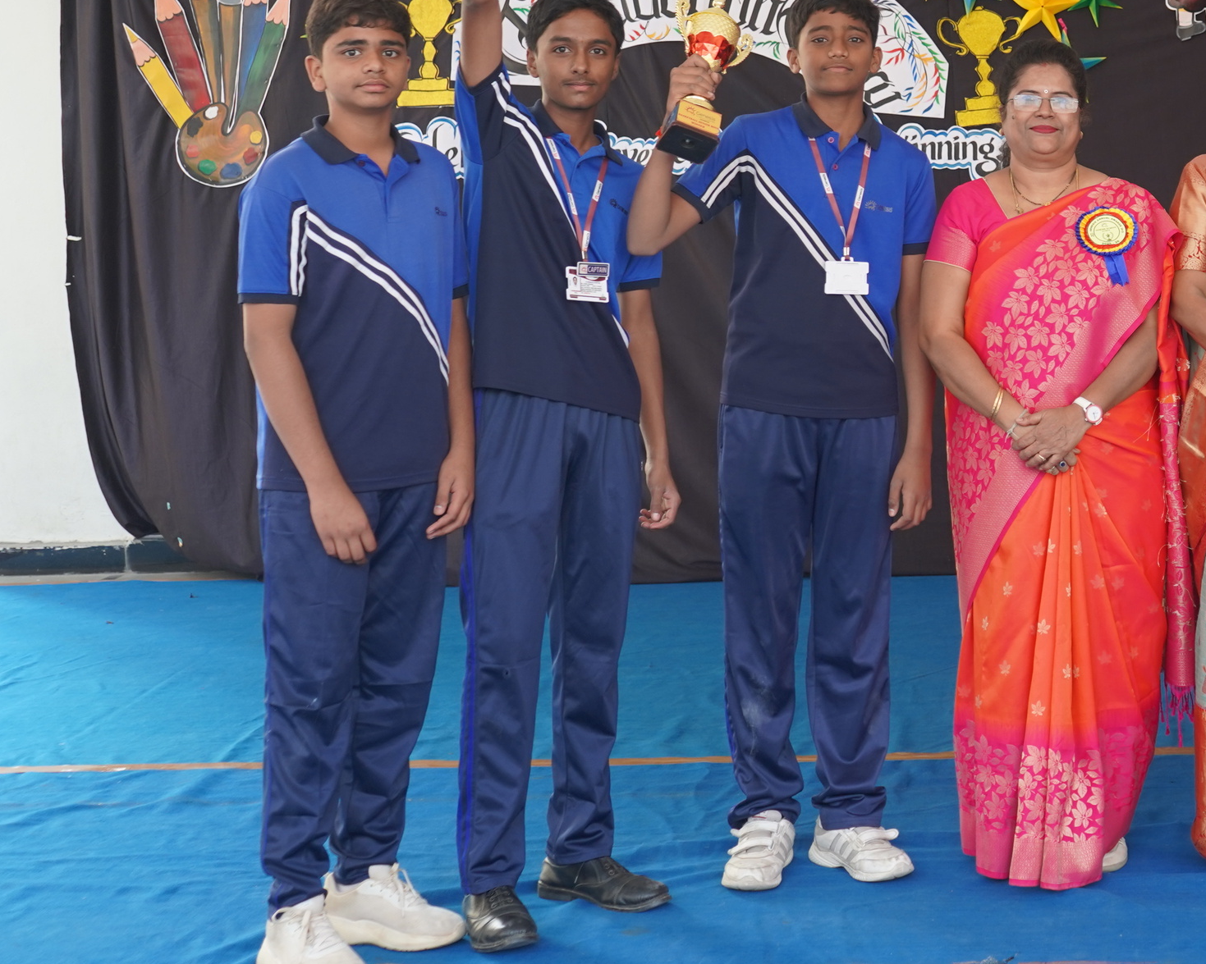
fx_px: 2463
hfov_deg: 26.3
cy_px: 219
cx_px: 1147
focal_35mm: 69
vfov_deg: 21.9
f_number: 4
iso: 250
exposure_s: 1/160
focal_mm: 36
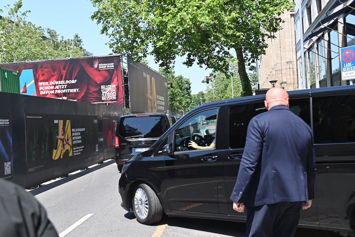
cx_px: 178
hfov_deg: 44.5
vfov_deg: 30.5
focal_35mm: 44
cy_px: 118
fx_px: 434
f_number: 5.6
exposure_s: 1/200
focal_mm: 44
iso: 125
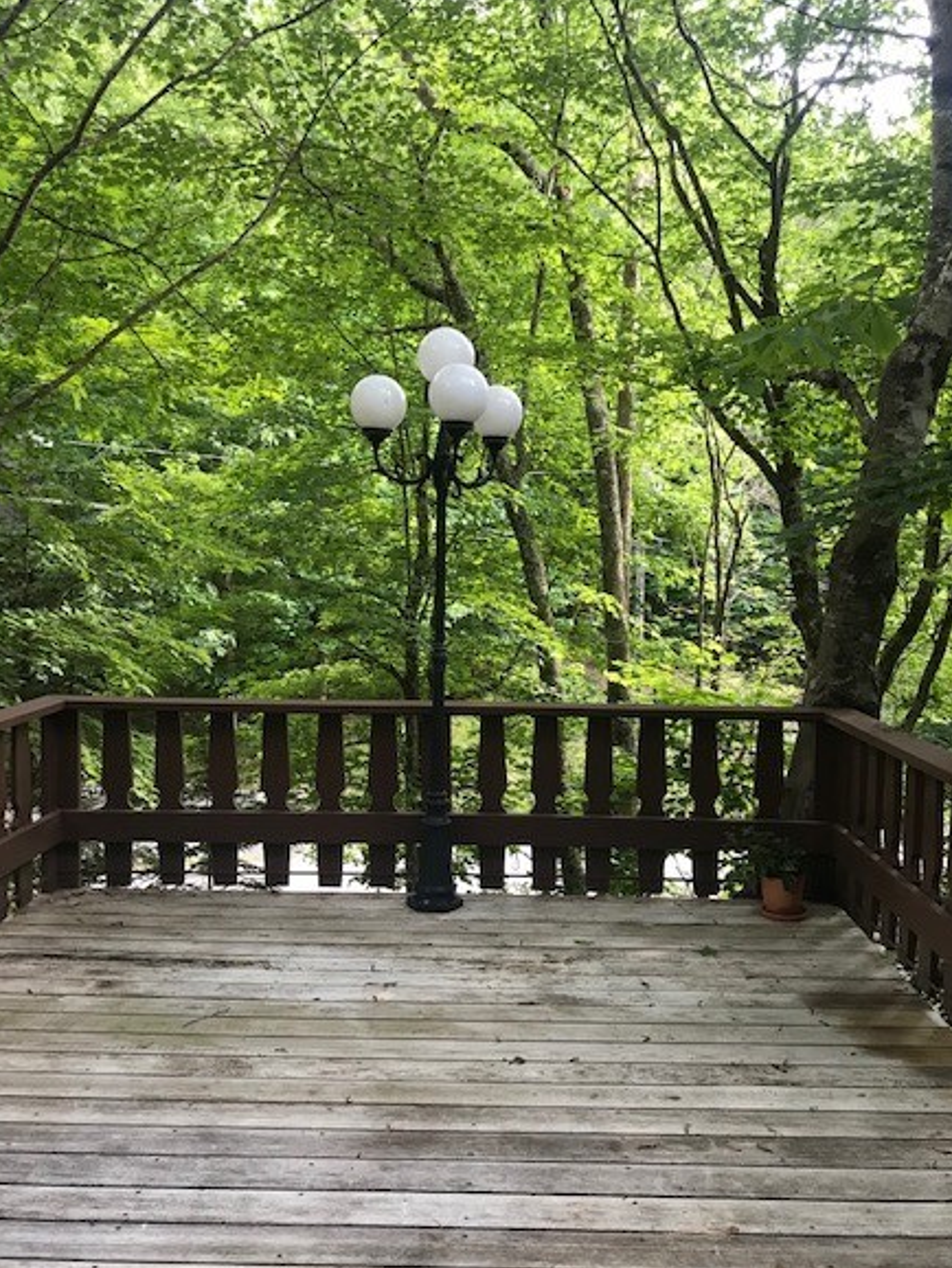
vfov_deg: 58.3
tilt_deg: -3.4
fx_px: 1136
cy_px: 621
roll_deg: -0.7
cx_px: 469
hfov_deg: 45.5
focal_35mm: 31
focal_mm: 3.99
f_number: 1.8
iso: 25
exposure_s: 1/40
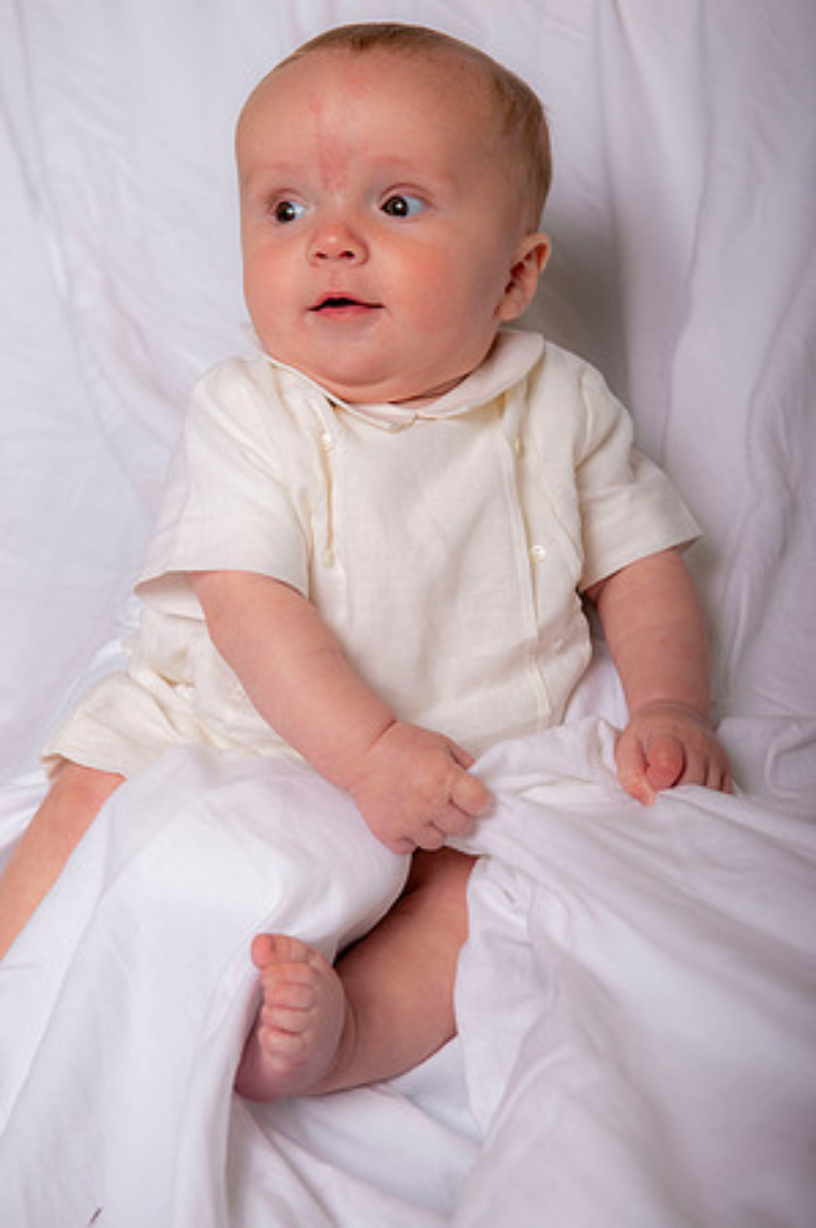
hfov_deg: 21.9
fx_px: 2113
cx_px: 408
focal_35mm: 62
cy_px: 614
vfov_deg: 32.4
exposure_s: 1/200
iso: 250
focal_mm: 62
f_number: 5.6
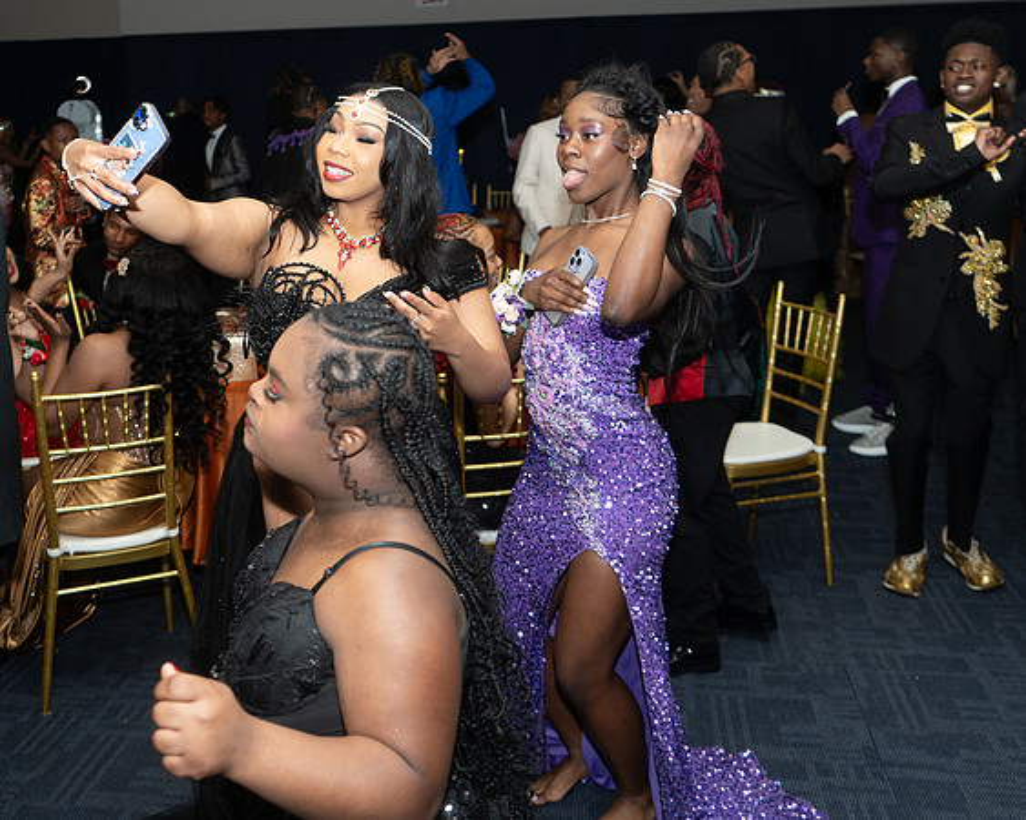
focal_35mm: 37
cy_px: 338
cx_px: 423
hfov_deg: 48.8
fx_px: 1124
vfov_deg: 39.9
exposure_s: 1/125
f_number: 3.5
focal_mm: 28
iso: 500
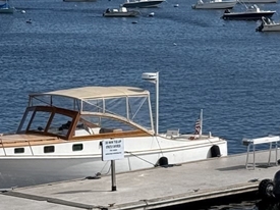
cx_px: 246
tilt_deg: -0.2
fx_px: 1447
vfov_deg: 8.2
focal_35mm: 179
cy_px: -10
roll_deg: +0.7
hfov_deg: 11.0
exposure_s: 1/6536
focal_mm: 6.76
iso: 64
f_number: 1.78
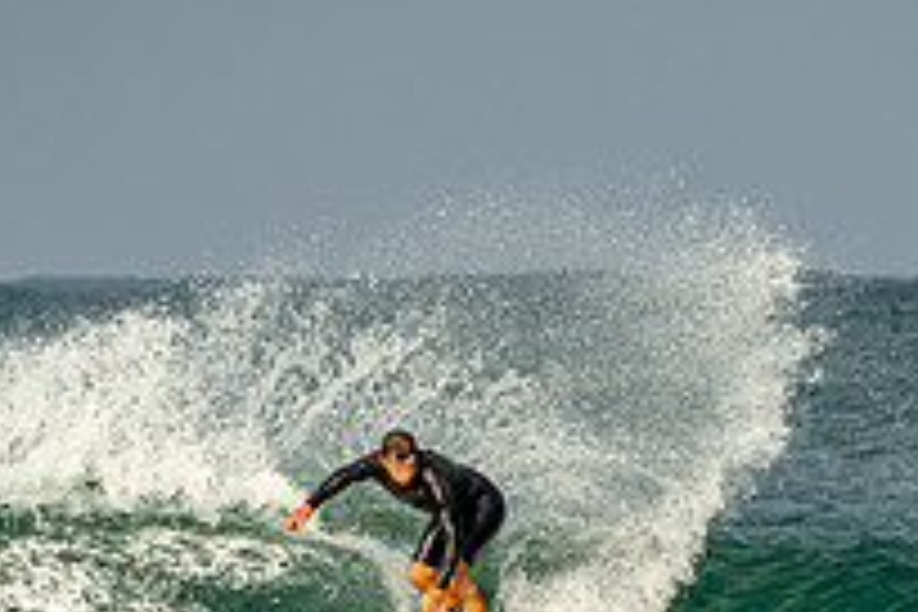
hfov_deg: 2.4
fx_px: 22183
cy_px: 623
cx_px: 639
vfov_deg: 1.6
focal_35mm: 870
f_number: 5.6
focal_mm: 200
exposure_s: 1/1600
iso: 200
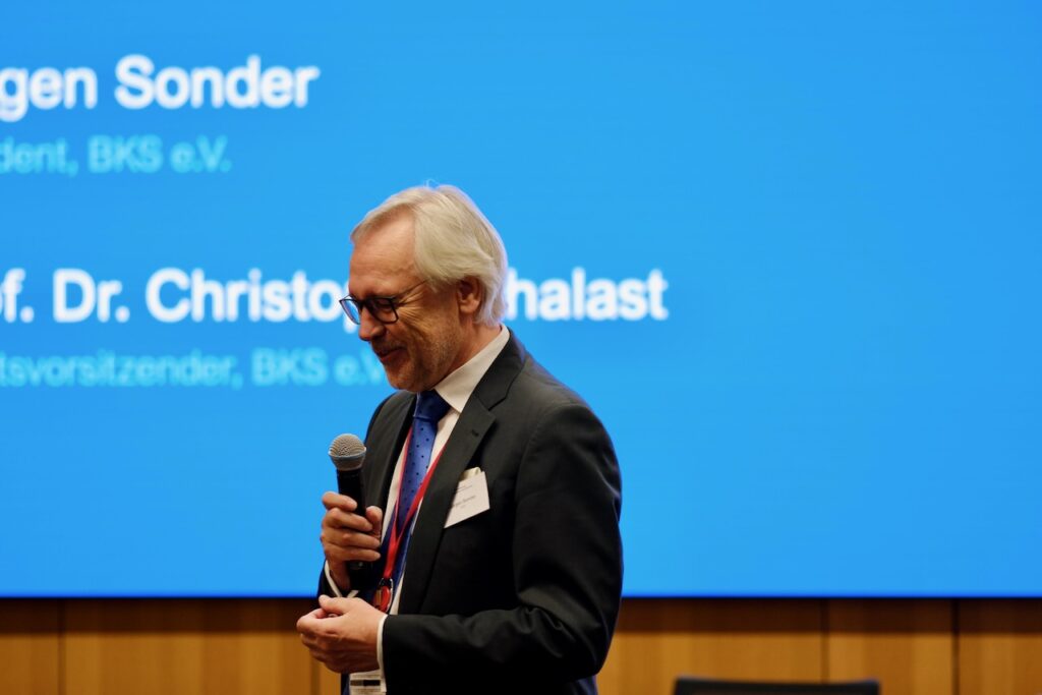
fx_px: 3908
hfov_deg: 15.2
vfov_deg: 10.2
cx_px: 521
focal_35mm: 135
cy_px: 348
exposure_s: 1/250
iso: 800
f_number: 2
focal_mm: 90
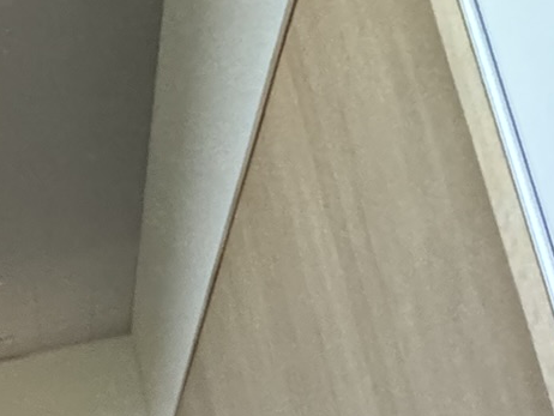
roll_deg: +1.2
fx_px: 993
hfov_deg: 17.8
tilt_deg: +13.4
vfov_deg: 21.8
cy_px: 506
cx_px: -621
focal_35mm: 62
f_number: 2.2
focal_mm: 2.22
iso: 1000
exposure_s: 1/60
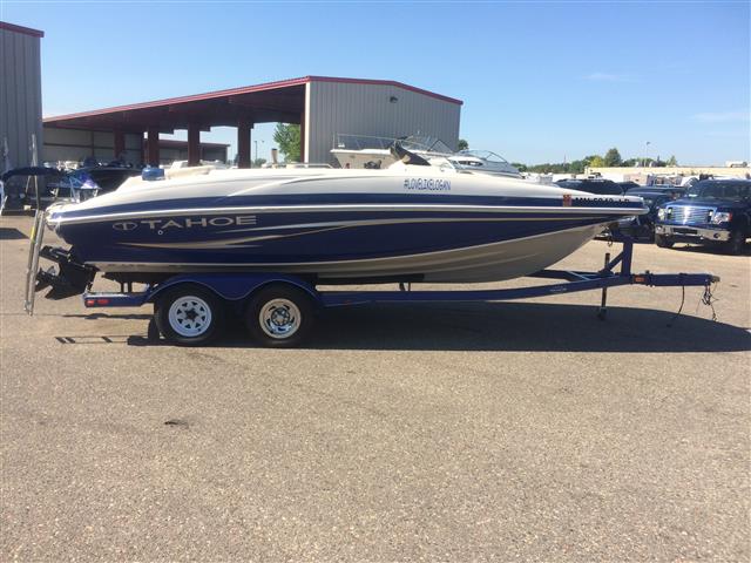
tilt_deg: -8.9
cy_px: 282
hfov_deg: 61.7
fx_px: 629
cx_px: 376
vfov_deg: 48.2
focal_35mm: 29
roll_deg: -1.9
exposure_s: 1/1244
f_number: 2.2
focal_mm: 4.15
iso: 32
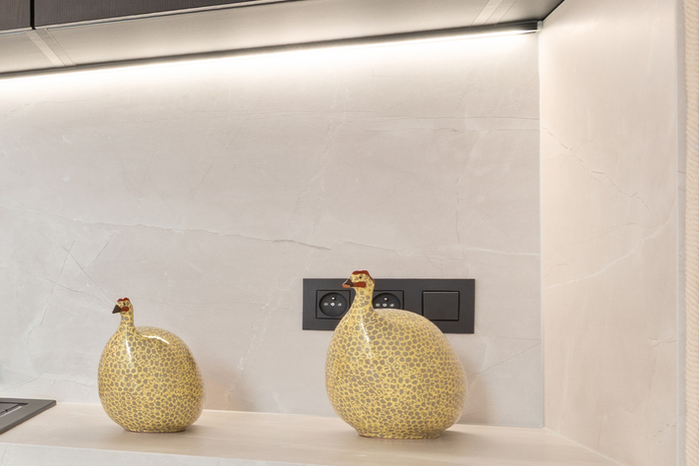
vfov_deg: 24.9
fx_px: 1048
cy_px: 320
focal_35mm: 54
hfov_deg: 27.0
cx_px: -331
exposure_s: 2
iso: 200
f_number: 11
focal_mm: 16
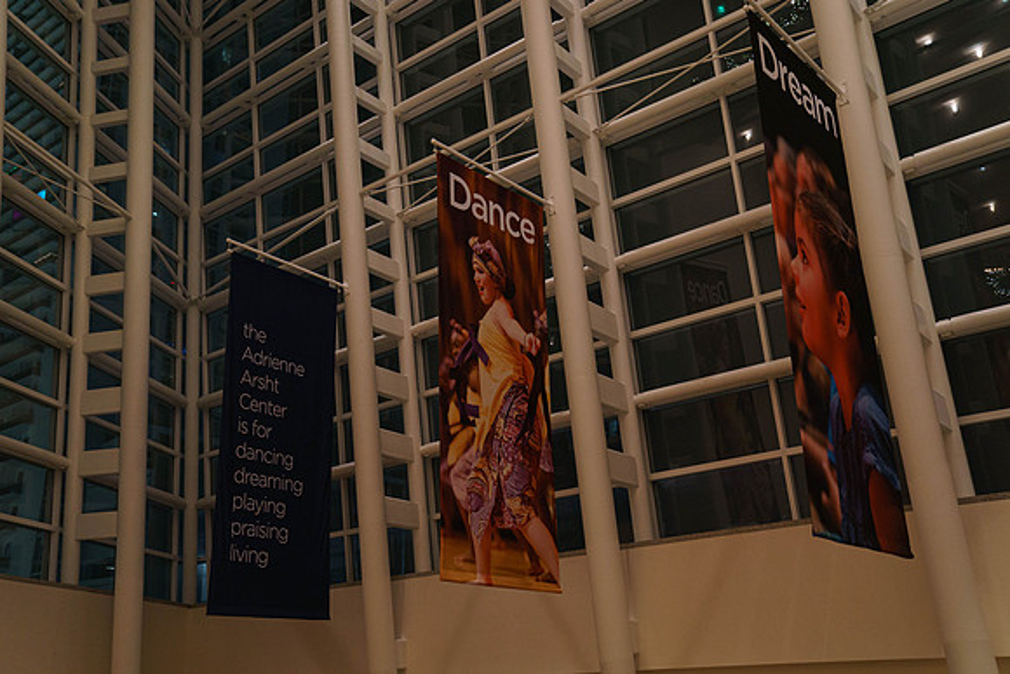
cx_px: 505
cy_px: 337
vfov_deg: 37.9
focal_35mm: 35
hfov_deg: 54.4
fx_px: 982
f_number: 3.2
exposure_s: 1/200
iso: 3200
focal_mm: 35
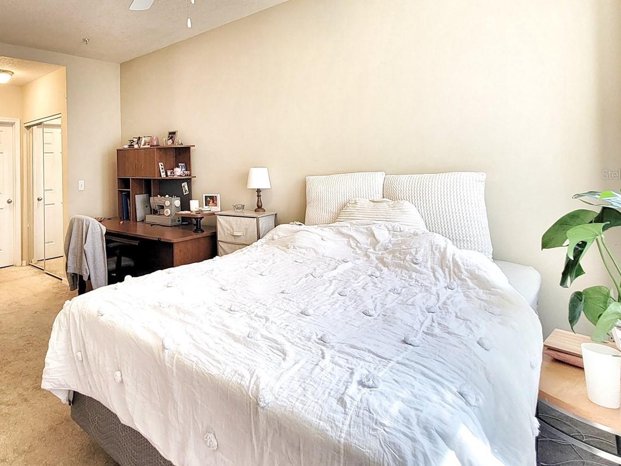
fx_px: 359
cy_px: 174
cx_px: 180
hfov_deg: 77.5
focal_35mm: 20
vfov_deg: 65.0
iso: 80
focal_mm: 2.2
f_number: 2.2
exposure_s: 1/60
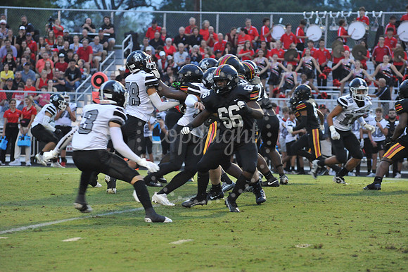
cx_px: 204
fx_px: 2265
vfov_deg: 6.9
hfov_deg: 10.3
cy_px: 136
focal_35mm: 200
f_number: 5.6
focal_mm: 200
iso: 4000
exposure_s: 1/250
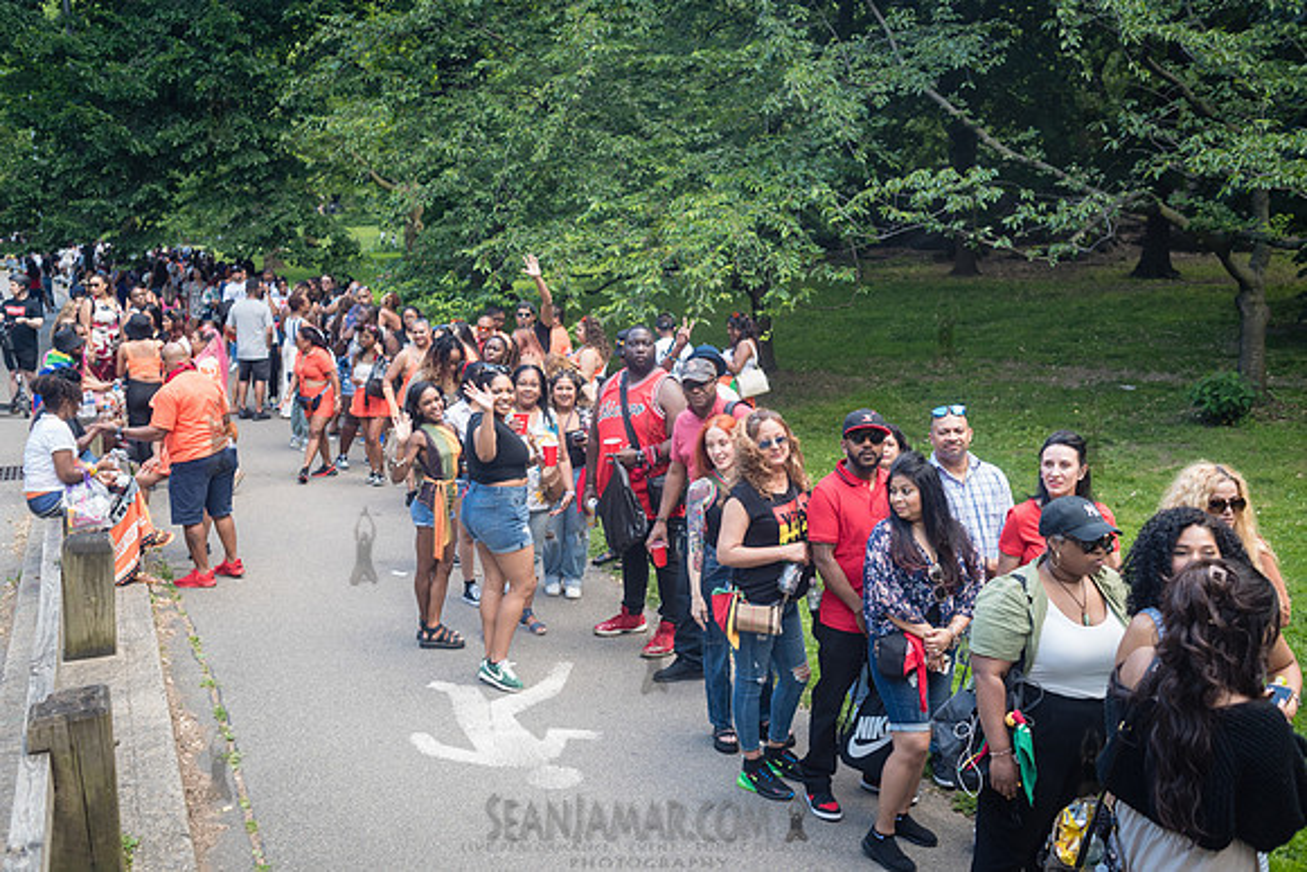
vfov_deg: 37.9
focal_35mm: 35
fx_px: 1271
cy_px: 436
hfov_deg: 54.4
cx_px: 654
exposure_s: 1/250
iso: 400
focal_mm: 35
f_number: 3.5
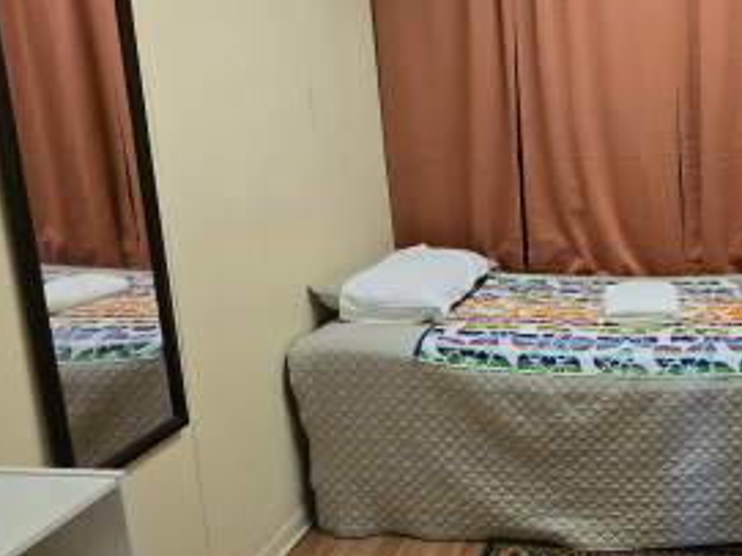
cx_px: 678
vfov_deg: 43.9
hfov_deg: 50.0
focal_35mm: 32
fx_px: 686
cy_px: 225
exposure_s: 1/60
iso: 250
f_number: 2.2
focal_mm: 1.7
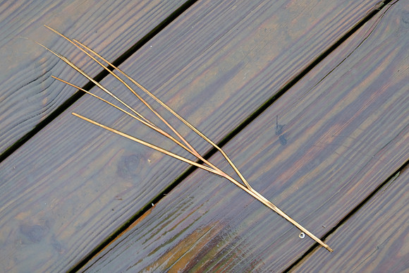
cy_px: 136
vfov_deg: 22.3
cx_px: 204
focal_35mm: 61
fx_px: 693
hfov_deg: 32.9
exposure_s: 1/7.5
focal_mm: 40.7
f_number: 18
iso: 800
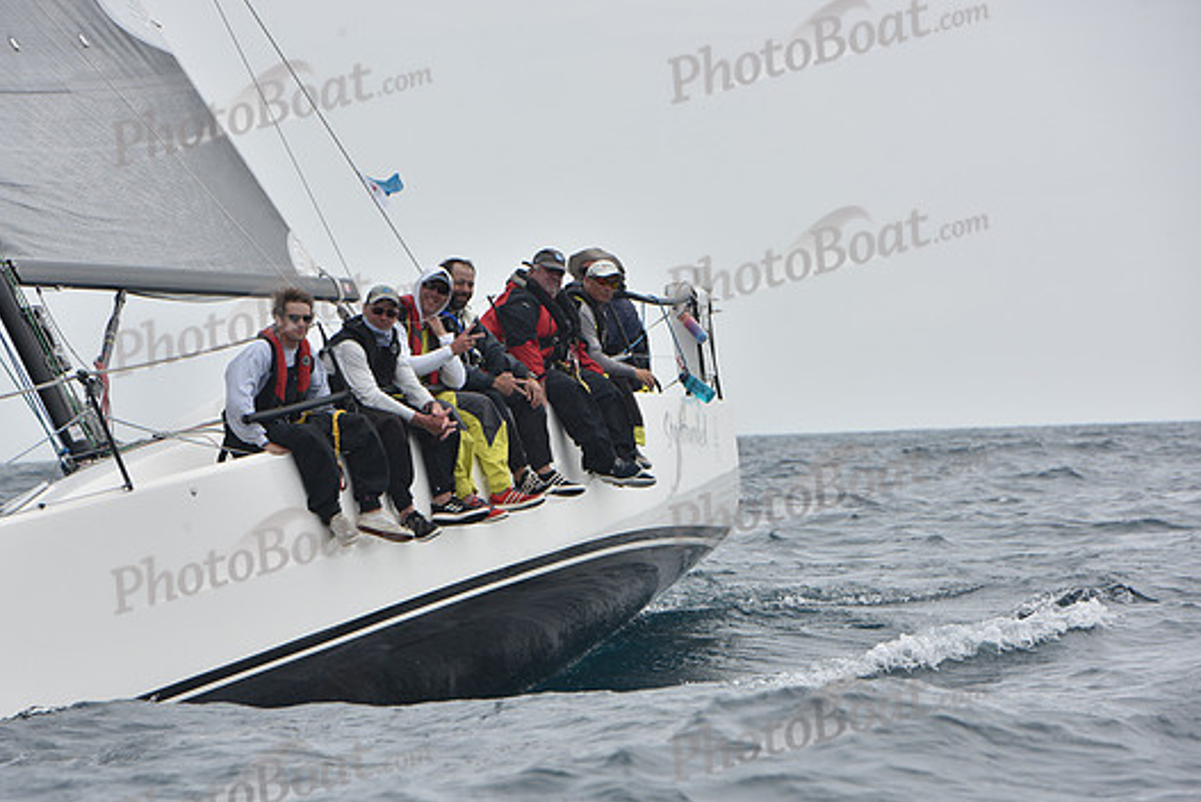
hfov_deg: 9.3
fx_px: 7343
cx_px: 552
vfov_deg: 6.3
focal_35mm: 220
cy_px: 404
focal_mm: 200
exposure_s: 1/800
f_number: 10
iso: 250
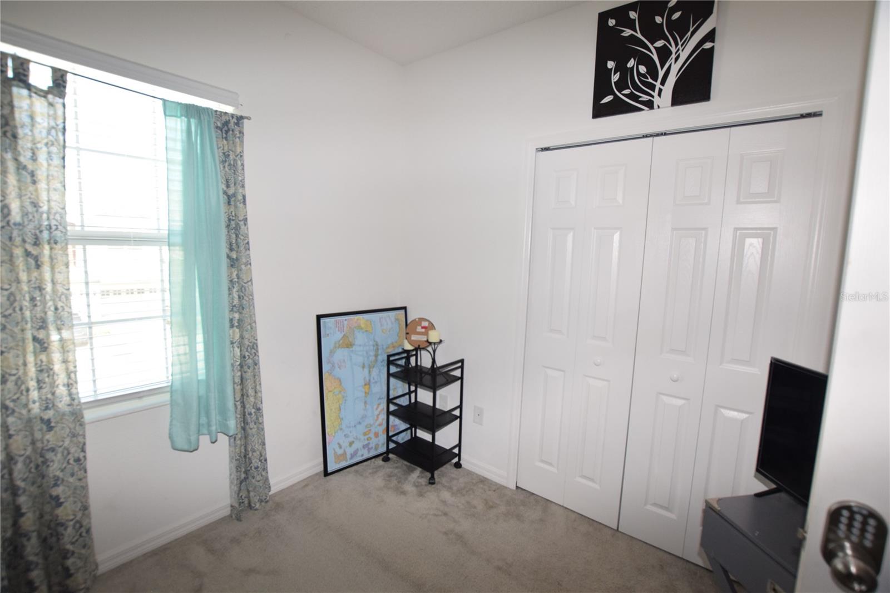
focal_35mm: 15
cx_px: 445
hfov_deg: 100.4
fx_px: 371
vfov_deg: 77.3
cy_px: 296
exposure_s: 1/100
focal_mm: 10
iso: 800
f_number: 5
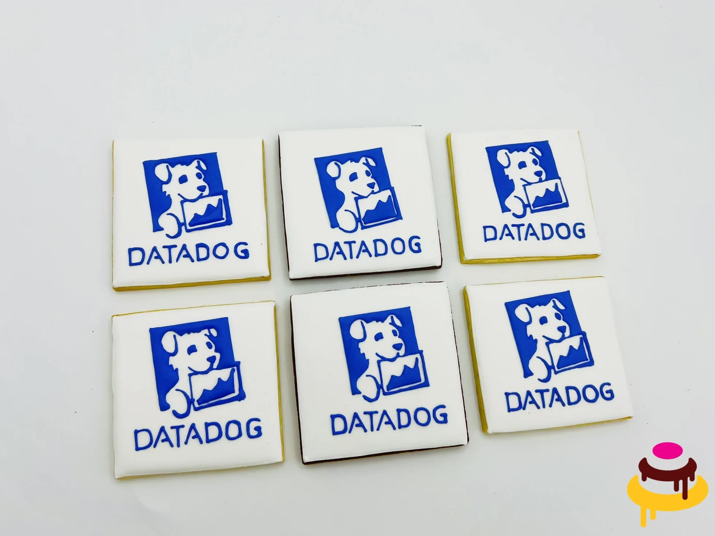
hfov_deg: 65.3
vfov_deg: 51.4
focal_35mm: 27
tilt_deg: -73.4
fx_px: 558
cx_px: 356
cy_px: 267
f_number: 1.5
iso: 50
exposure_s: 1/3831
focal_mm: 5.7
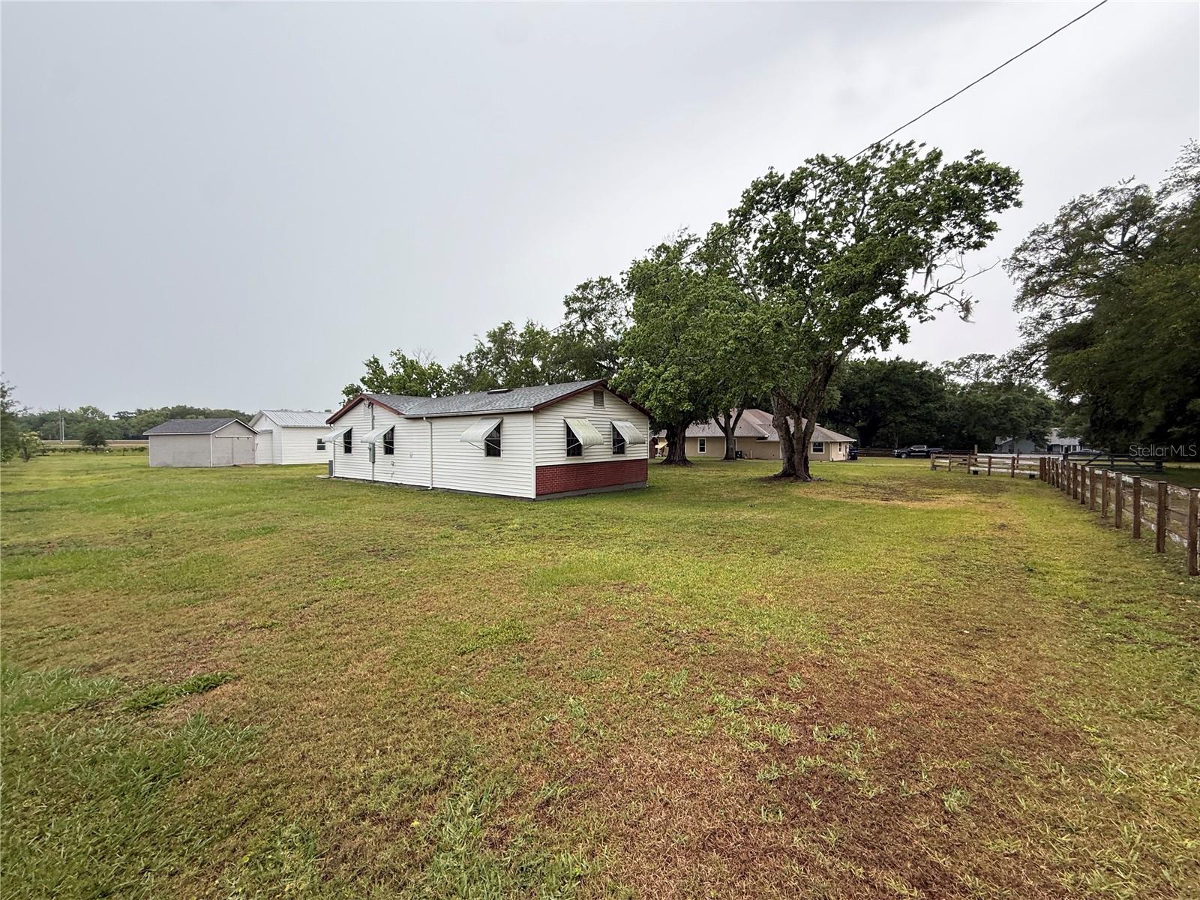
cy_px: 450
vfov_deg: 85.7
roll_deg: +0.9
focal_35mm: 14
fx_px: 485
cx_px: 600
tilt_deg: -1.4
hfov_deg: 102.1
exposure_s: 1/110
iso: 50
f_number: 2.2
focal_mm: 2.22
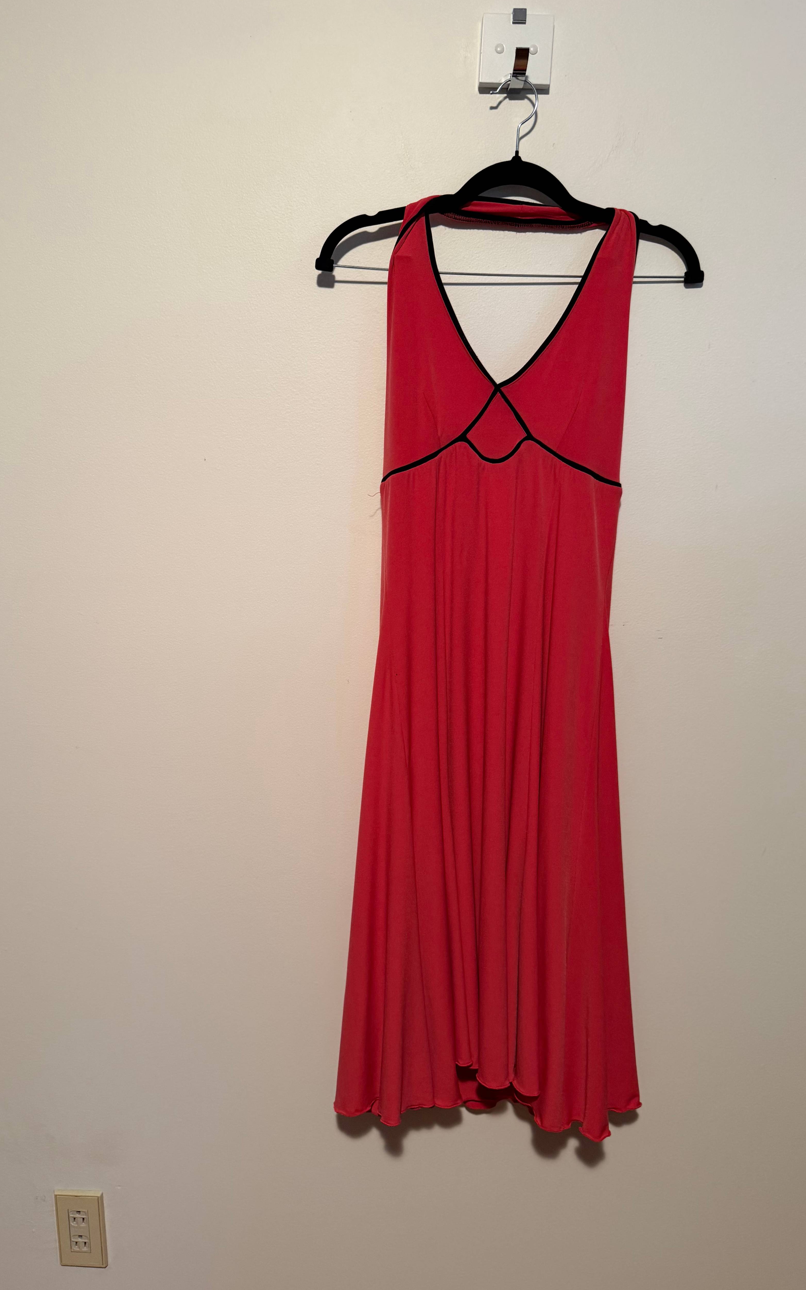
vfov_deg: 70.4
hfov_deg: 47.4
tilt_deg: -10.9
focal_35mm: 26
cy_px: 644
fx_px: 914
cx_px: 330
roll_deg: -0.4
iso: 250
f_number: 1.78
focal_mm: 6.76
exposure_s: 1/60
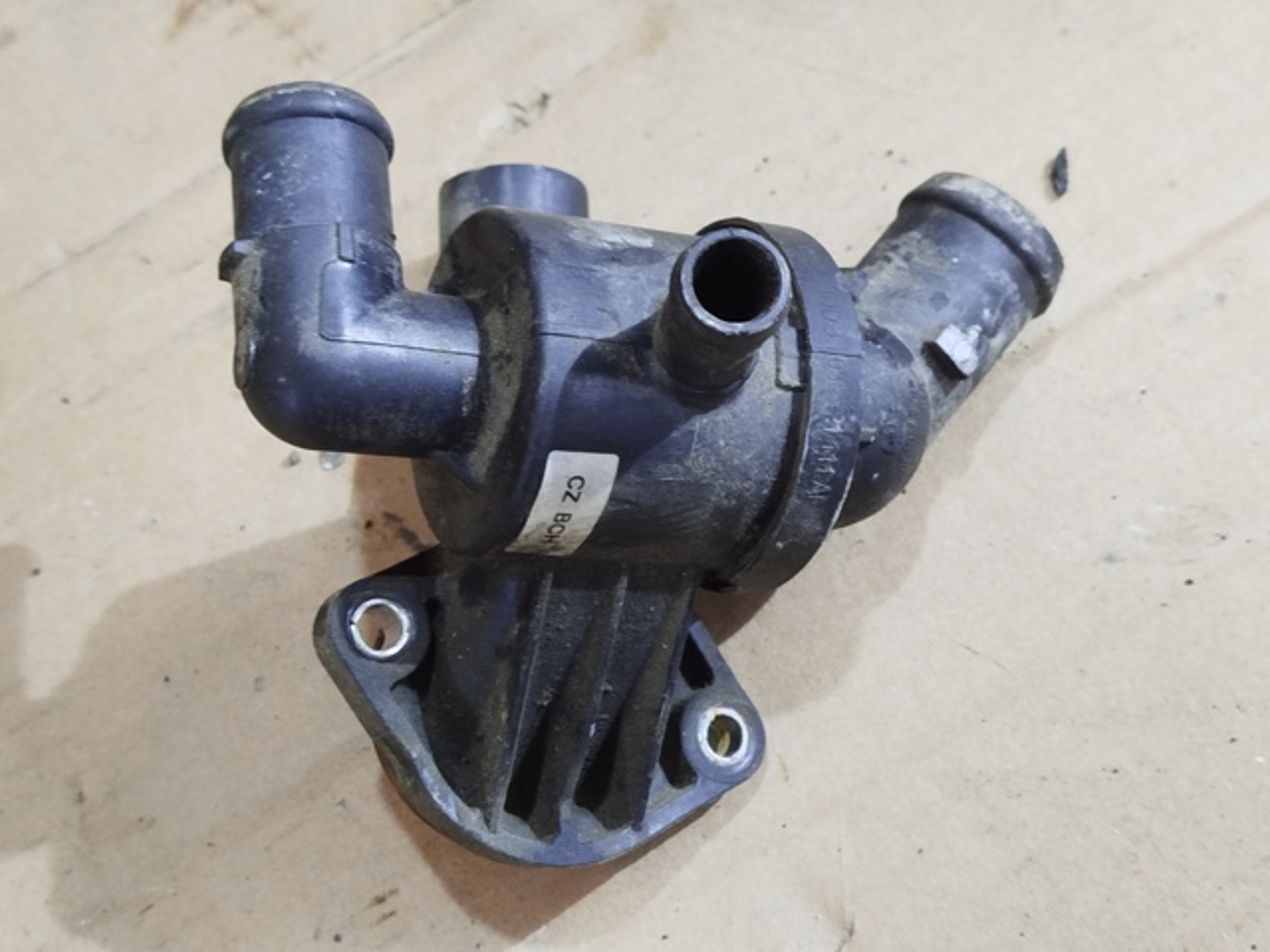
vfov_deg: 30.3
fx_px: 1761
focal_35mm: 48
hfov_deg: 39.7
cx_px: 635
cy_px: 476
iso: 400
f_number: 1.7
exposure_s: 1/33
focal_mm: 5.31
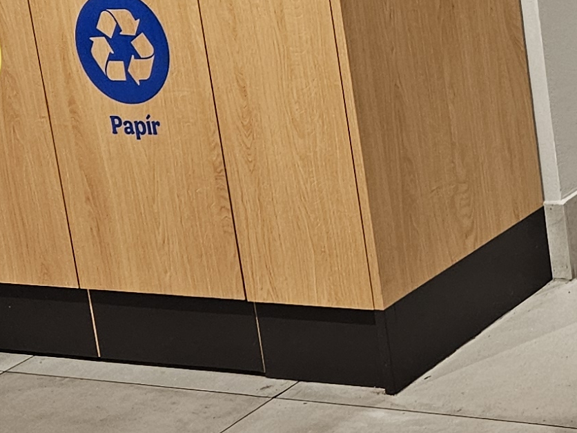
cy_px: 8
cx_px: 727
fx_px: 1834
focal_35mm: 110
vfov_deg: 13.3
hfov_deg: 17.0
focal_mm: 5.4
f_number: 1.8
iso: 160
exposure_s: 1/100
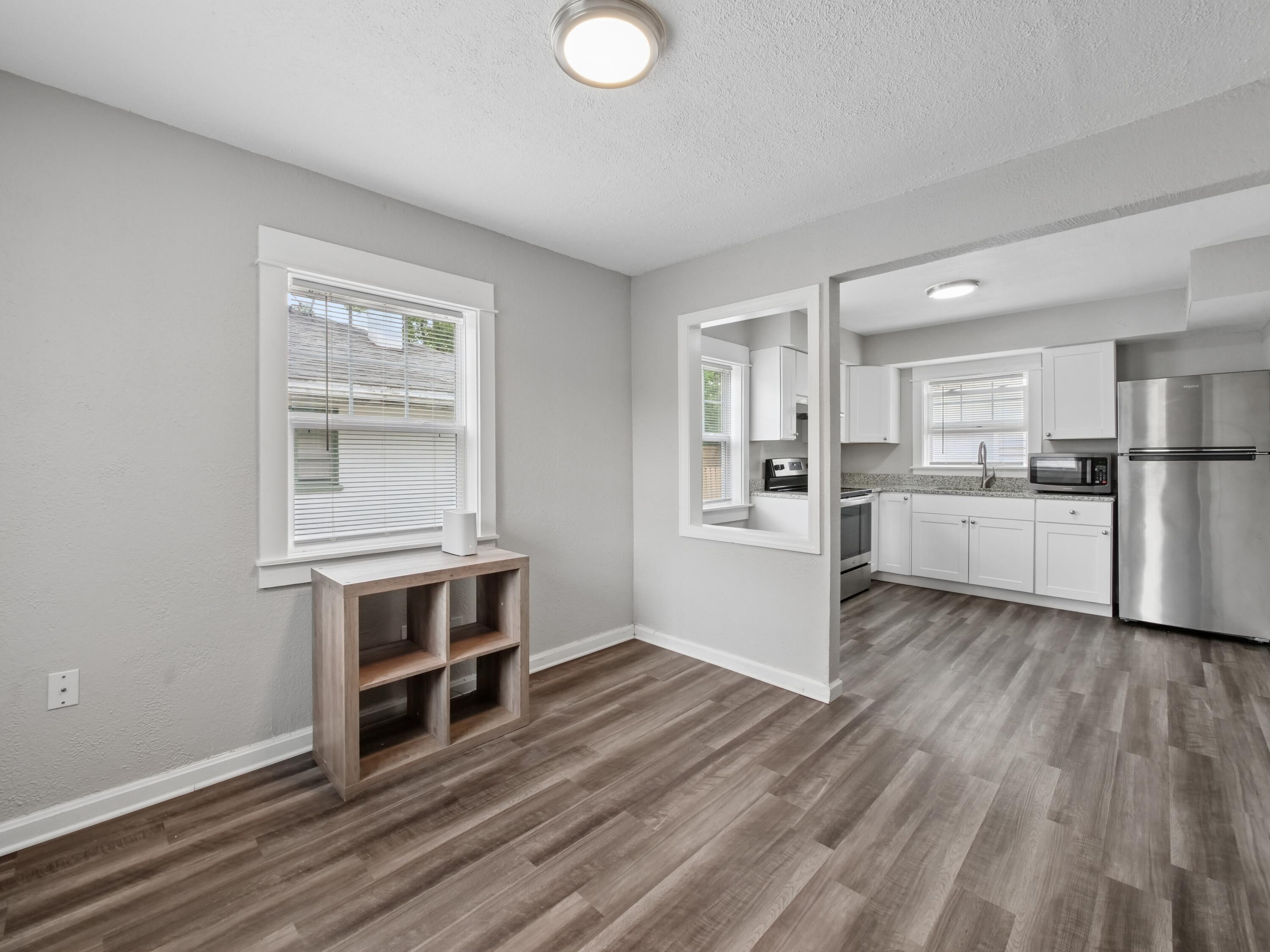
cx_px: 635
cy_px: 476
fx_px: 514
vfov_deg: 85.7
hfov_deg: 102.1
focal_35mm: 14
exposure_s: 1/50
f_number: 7.1
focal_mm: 7
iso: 640
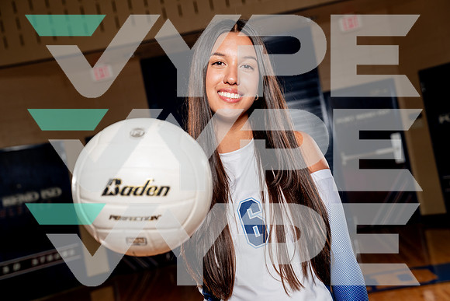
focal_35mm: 64
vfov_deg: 21.3
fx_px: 800
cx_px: 225
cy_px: 150
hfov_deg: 31.4
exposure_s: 1/250
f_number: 5.6
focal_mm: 64
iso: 200
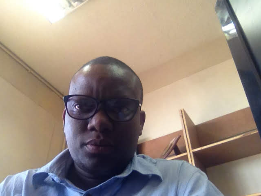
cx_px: 130
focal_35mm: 35
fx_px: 264
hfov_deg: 52.6
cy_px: 98
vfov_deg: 40.7
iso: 160
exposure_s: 1/30
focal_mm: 1.85
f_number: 2.4
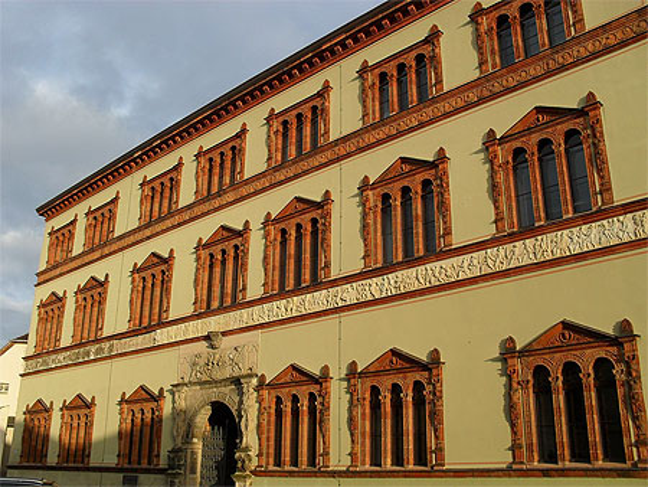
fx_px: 656
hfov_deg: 52.6
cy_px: 244
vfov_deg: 40.7
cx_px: 324
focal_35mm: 35
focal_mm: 6.3
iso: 100
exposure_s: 1/125
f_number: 8.4
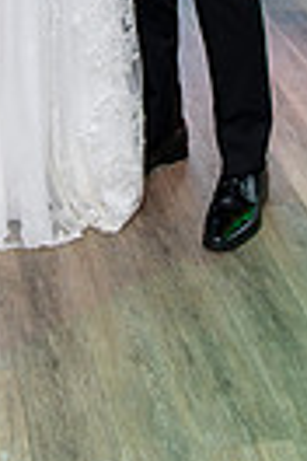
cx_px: 138
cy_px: -297
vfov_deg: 17.7
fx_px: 1266
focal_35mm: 99
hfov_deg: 13.8
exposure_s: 1/160
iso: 500
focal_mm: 29
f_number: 3.2
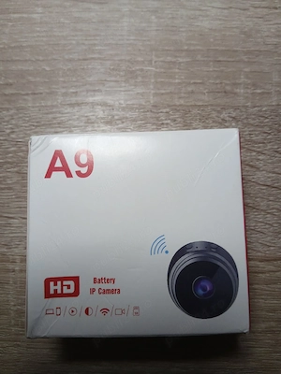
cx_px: 140
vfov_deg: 67.3
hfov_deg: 53.1
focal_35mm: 26
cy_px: 187
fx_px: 281
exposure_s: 1/50.3
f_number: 1.8
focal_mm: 3.98
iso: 100
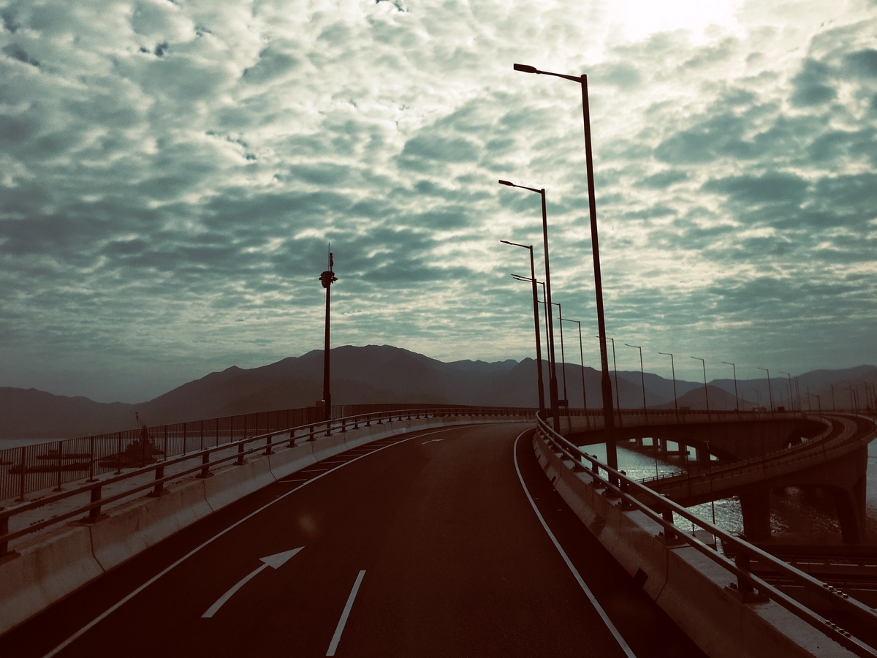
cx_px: 438
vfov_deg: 48.2
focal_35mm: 29
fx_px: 735
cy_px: 329
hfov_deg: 61.7
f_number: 2.2
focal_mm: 4.15
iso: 25
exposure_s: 1/3846
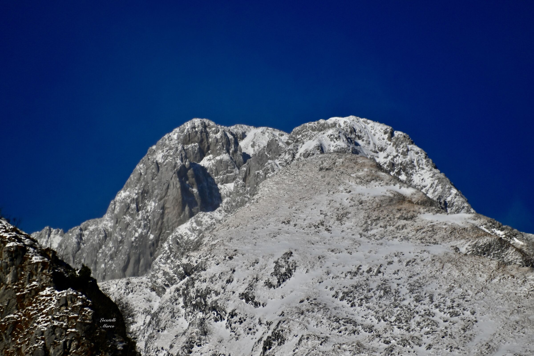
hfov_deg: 4.6
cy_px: 178
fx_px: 6674
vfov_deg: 3.1
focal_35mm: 450
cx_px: 267
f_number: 5.6
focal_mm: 300
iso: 100
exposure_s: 1/2500
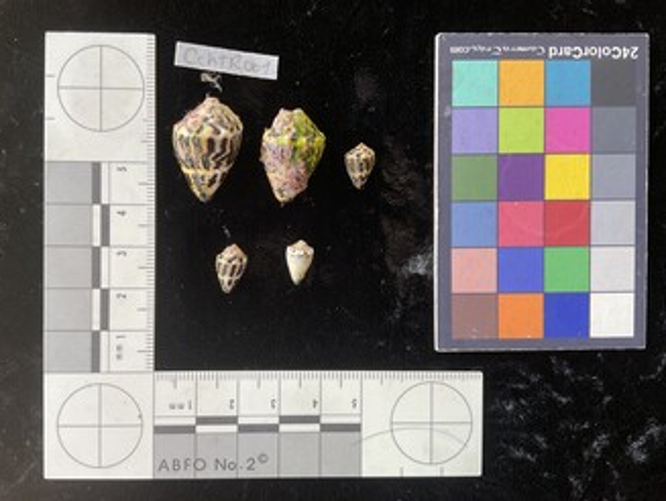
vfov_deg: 45.5
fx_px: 597
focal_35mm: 31
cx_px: 314
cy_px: 249
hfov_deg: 58.3
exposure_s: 1/60
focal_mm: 3
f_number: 1.8
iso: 64
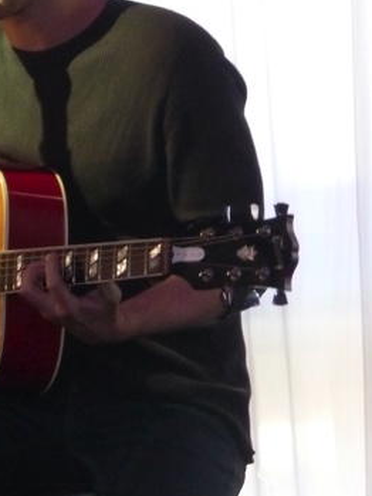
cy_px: 201
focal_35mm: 278
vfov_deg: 7.1
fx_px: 3981
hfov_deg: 5.3
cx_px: -33
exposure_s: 1/40
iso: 500
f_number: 4.7
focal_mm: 19.1
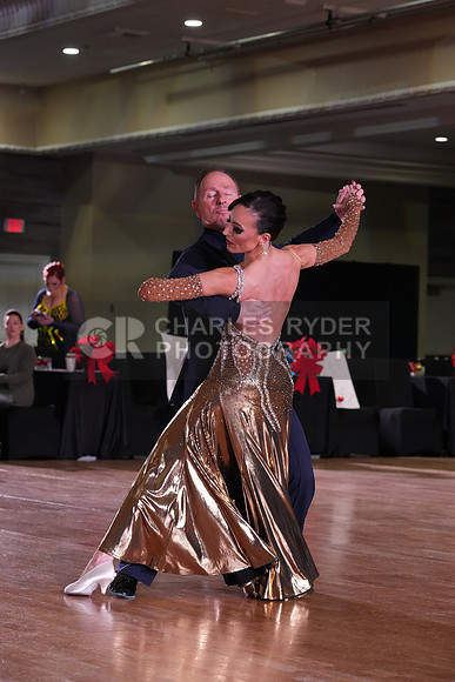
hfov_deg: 13.0
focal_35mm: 105
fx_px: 1989
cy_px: 341
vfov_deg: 19.5
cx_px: 228
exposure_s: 1/320
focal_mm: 105
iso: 5000
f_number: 5.6
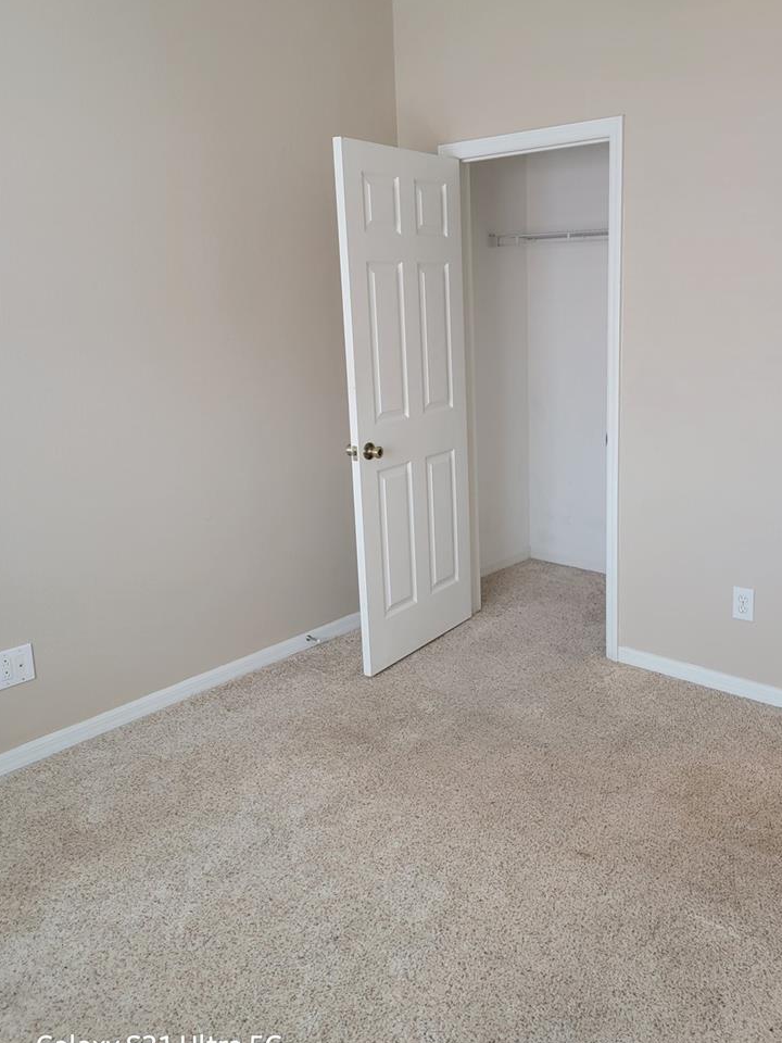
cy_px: 473
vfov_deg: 59.9
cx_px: 464
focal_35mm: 30
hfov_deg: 46.6
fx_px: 904
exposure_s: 1/40
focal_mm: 6.7
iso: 320
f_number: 1.8
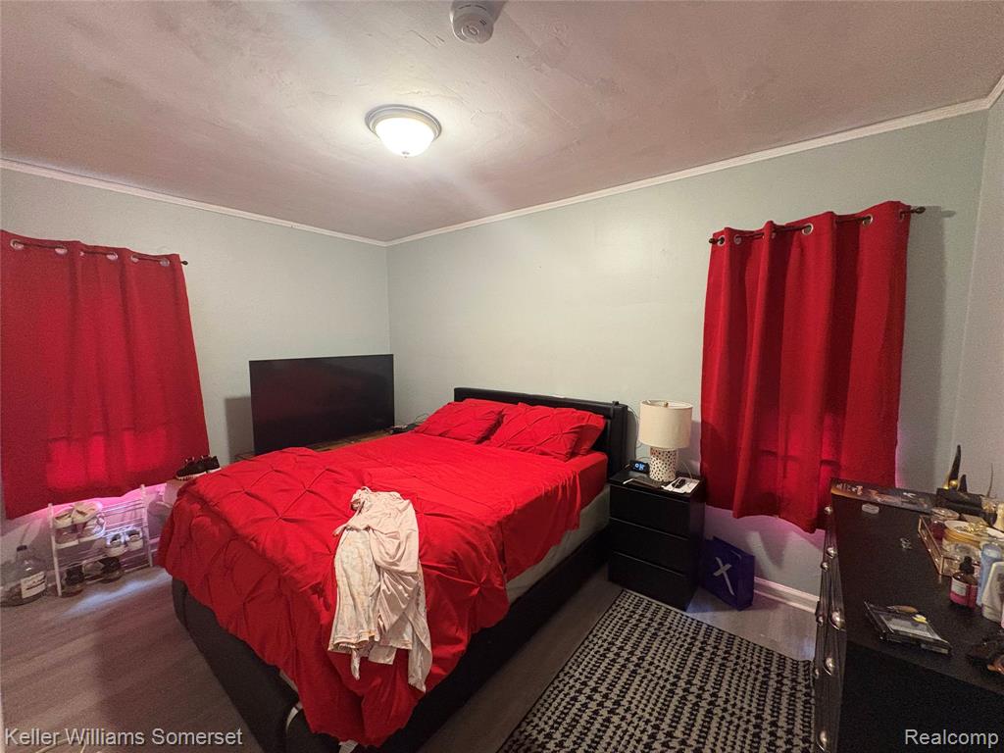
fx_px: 406
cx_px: 502
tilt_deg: -5.2
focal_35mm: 14
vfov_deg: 85.7
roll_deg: +0.0
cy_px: 376
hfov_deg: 102.1
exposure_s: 1/60
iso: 500
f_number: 2.2
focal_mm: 2.22
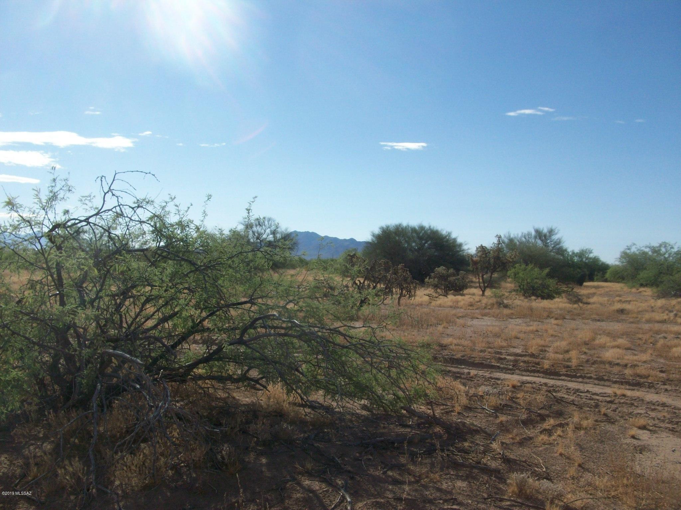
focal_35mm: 34
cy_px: 255
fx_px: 669
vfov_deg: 41.8
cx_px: 340
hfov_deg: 54.0
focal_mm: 5.7
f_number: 5.5
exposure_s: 1/528
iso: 64
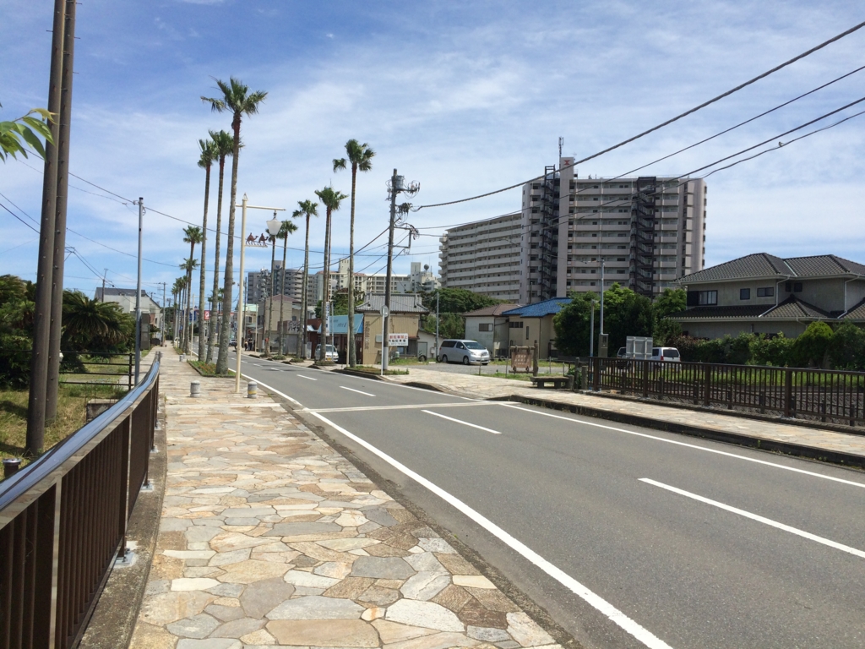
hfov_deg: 61.7
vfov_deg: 48.2
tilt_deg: +1.5
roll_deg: -1.8
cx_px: 432
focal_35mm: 29
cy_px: 324
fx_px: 725
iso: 32
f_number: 2.2
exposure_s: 1/3165
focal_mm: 4.15
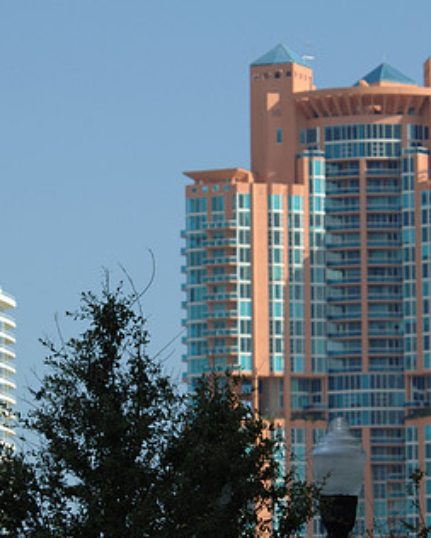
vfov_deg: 5.8
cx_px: 136
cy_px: 295
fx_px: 5339
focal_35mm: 335
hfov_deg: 4.6
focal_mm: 130
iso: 100
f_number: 7.6
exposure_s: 1/250
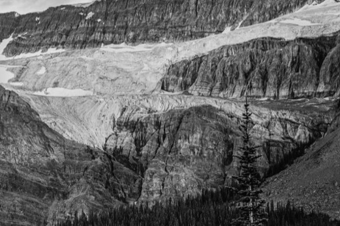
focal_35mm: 121
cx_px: 109
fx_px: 1142
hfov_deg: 16.9
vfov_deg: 11.3
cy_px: 77
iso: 400
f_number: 22
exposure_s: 1/50
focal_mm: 70
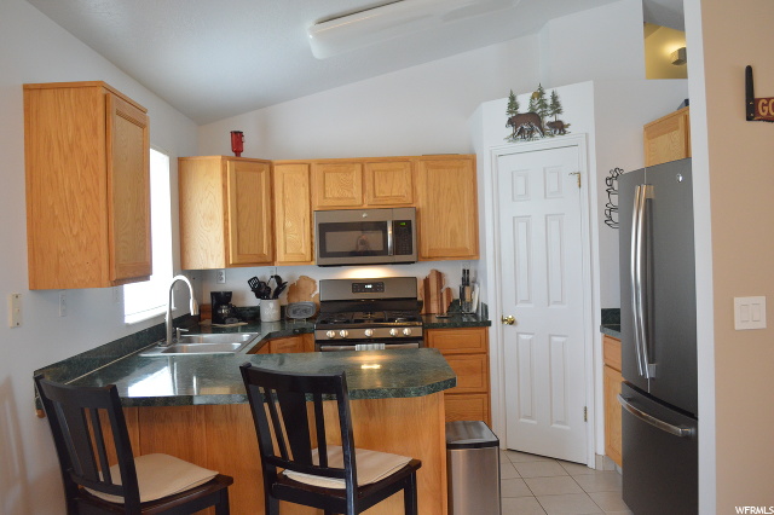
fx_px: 645
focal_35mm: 30
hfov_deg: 62.0
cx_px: 387
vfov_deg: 43.6
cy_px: 258
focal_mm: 20
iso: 1600
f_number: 3.8
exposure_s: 1/60
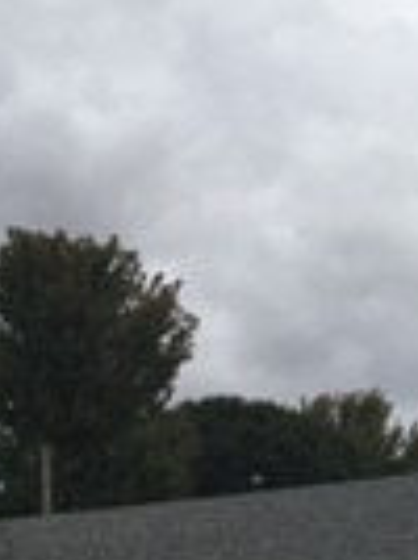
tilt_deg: -3.4
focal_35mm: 104
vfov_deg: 17.0
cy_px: 857
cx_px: -71
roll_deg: +0.3
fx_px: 1680
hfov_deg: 13.8
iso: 32
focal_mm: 4.15
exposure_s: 1/1522
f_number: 2.2
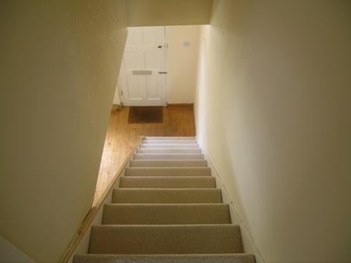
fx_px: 284
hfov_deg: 63.4
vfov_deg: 49.7
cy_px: 132
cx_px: 176
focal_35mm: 28
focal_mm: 5.8
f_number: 2.8
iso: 50
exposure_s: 1/8.2
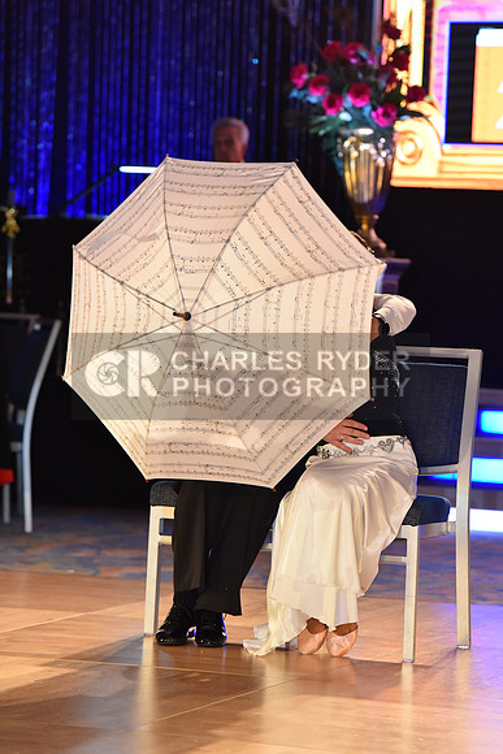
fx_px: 3456
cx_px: 252
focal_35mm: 165
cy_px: 377
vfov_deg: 12.4
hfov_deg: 8.3
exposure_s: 1/250
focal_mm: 165
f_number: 4.5
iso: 2000
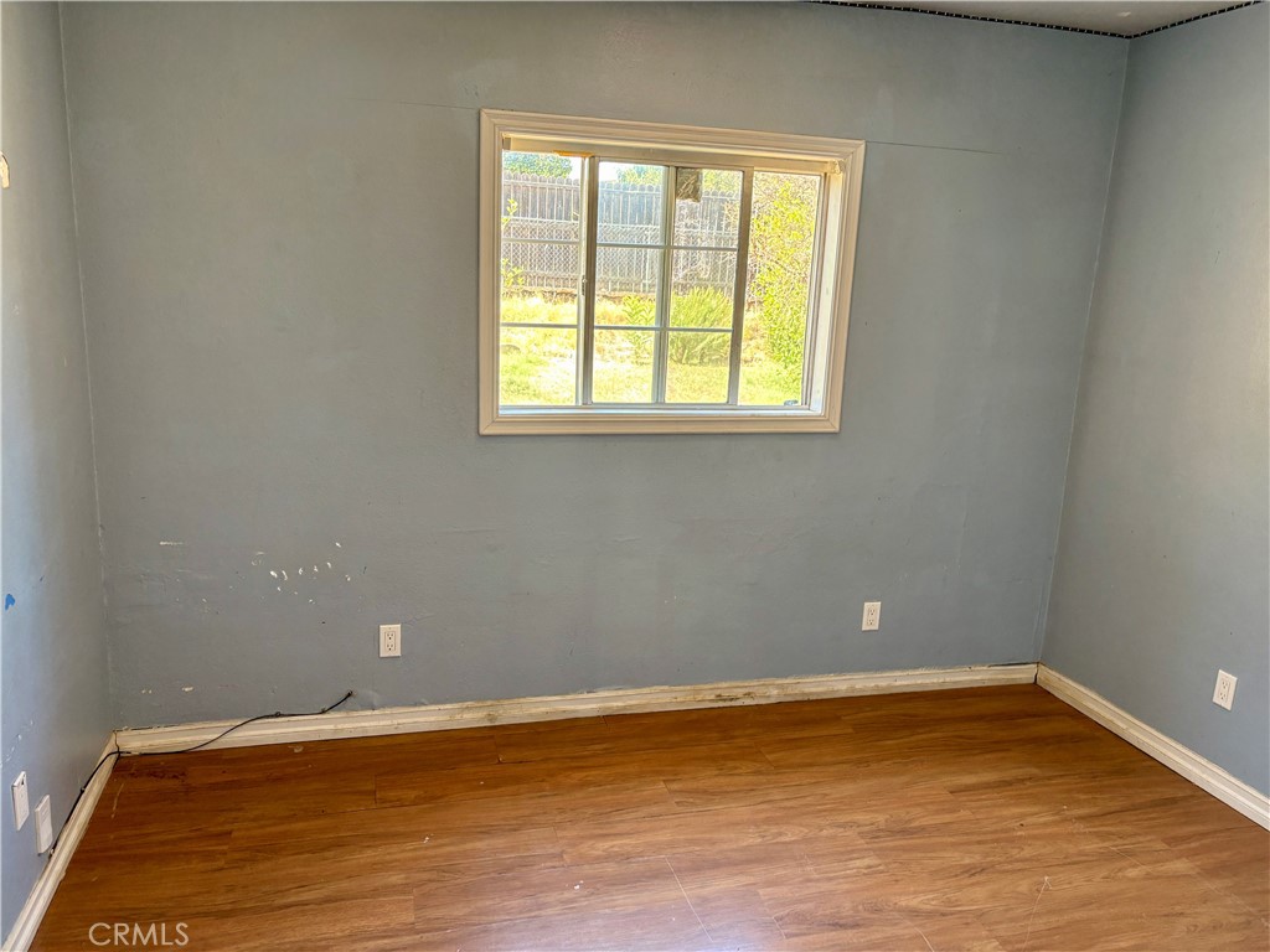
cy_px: 476
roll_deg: -2.7
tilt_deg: -11.7
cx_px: 635
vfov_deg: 53.1
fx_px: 954
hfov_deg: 67.3
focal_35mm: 26
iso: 125
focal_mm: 5.96
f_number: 1.6
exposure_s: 1/60
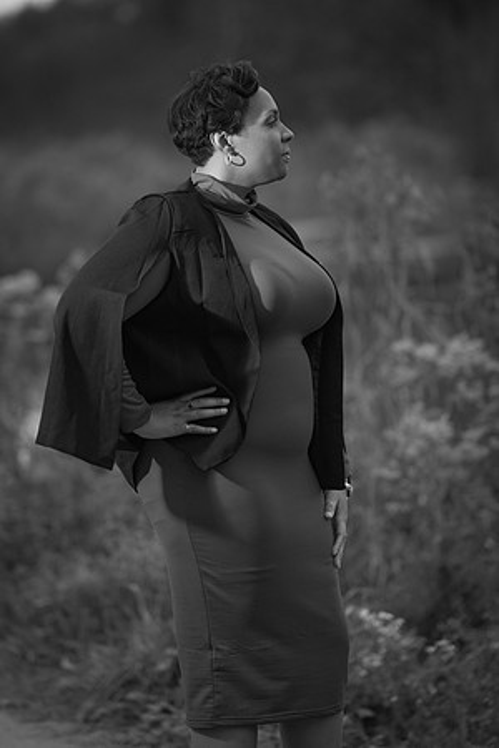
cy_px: 374
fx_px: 3638
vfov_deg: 11.7
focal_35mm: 175
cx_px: 250
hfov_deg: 7.8
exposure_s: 1/160
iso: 800
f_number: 2.8
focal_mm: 175
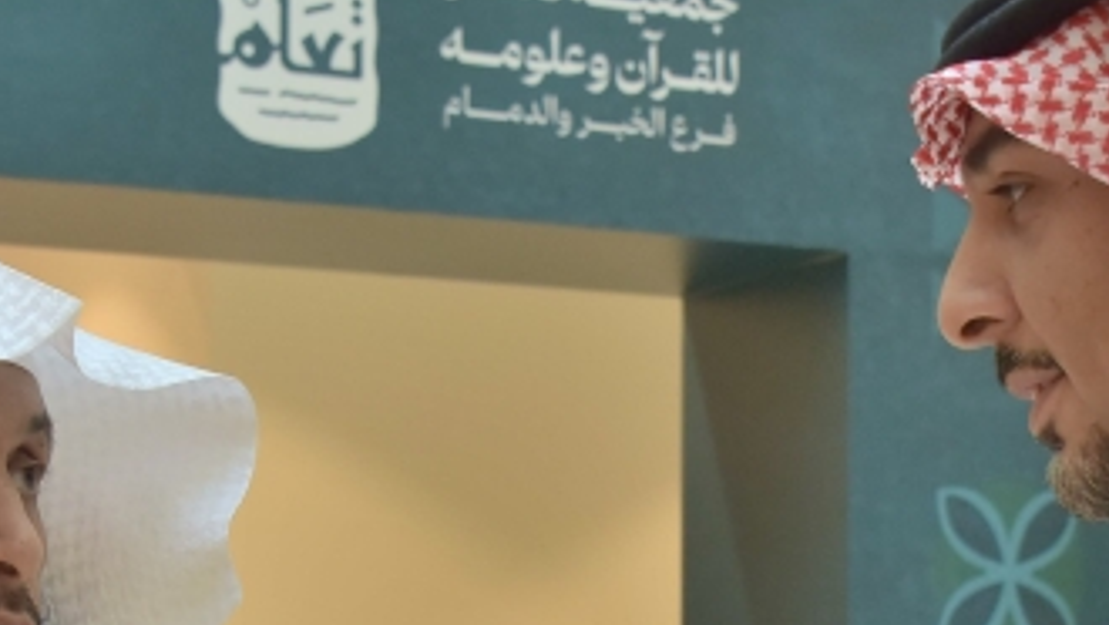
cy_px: 773
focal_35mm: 111
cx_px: 679
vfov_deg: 10.7
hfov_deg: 19.2
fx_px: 3266
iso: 1000
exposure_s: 1/160
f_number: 6.3
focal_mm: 35
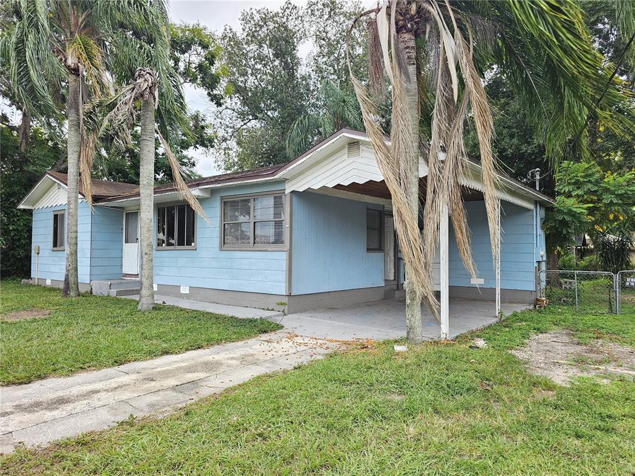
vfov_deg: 58.9
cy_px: 238
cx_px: 318
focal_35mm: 23
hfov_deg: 73.9
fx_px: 422
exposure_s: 1/180
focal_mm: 6.3
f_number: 1.7
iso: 16
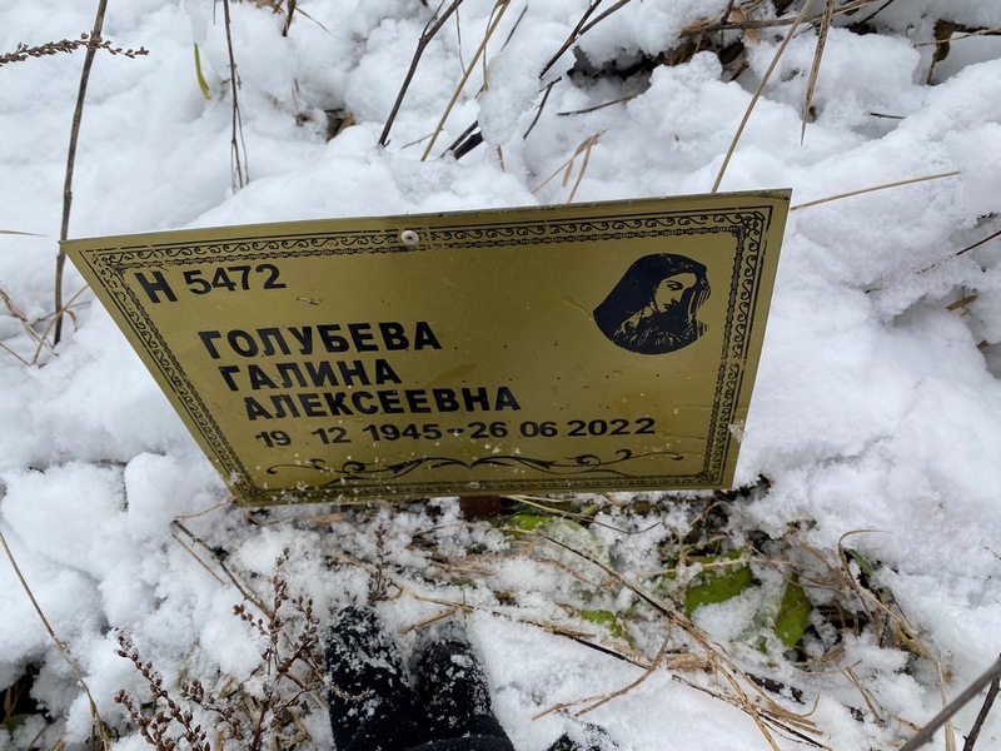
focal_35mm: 26
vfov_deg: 53.1
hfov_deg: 67.3
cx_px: 500
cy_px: 376
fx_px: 752
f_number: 1.8
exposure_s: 1/349
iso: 32
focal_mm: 4.25
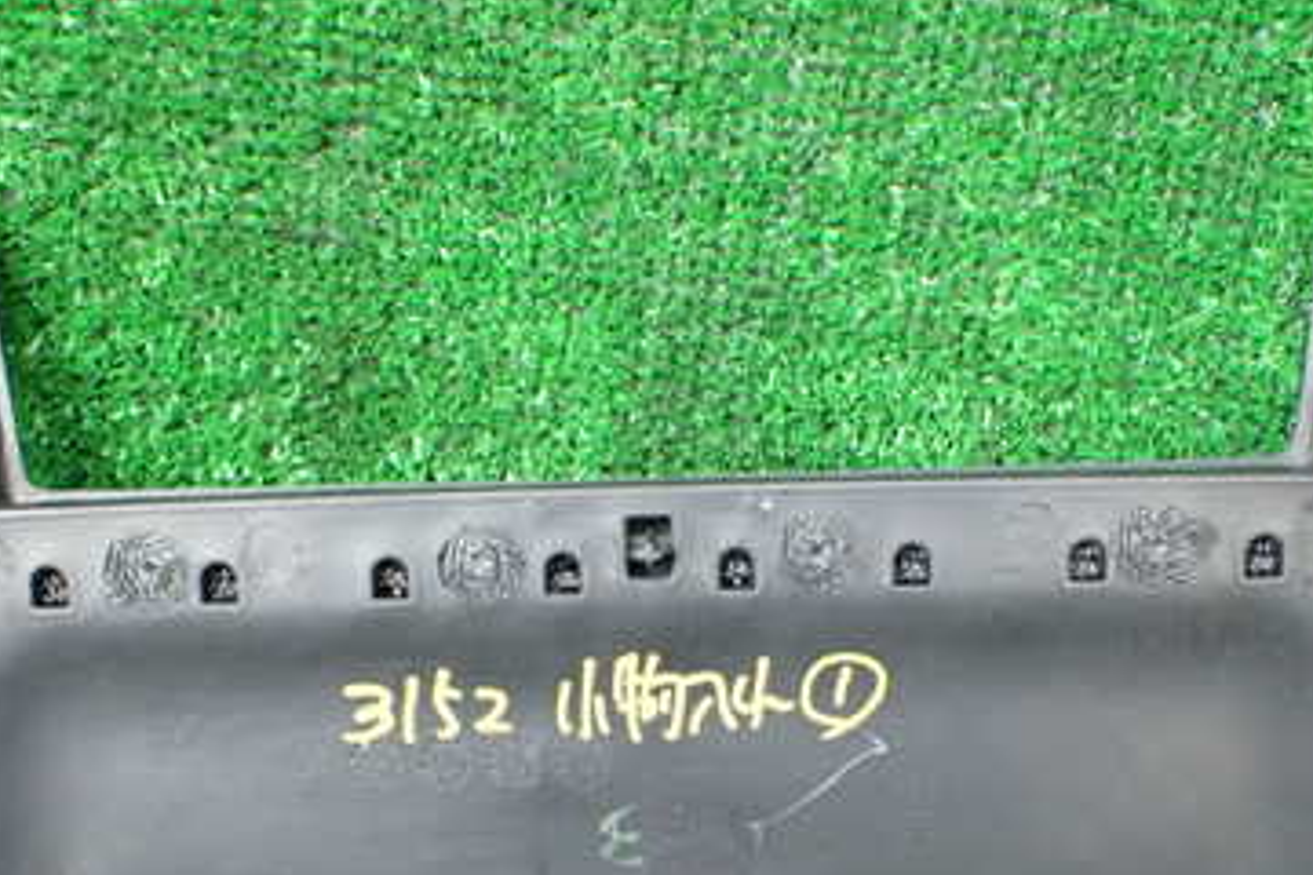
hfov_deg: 38.2
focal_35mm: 52
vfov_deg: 25.4
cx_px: 656
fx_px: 1896
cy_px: 747
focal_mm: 5.4
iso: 320
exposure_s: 1/125
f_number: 2.3
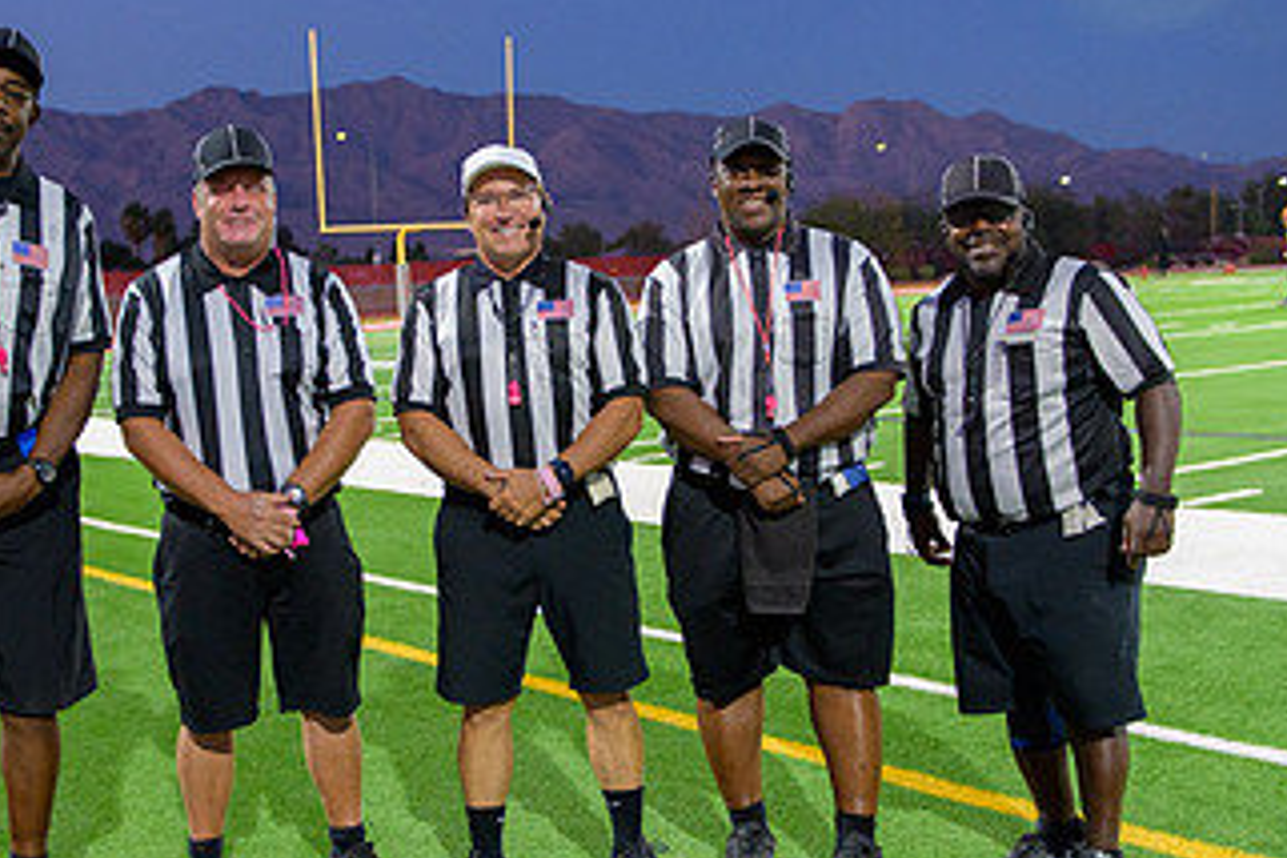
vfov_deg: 24.2
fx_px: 2002
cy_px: 447
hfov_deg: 35.5
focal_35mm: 56
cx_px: 509
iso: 1250
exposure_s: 1/200
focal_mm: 31
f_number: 2.8
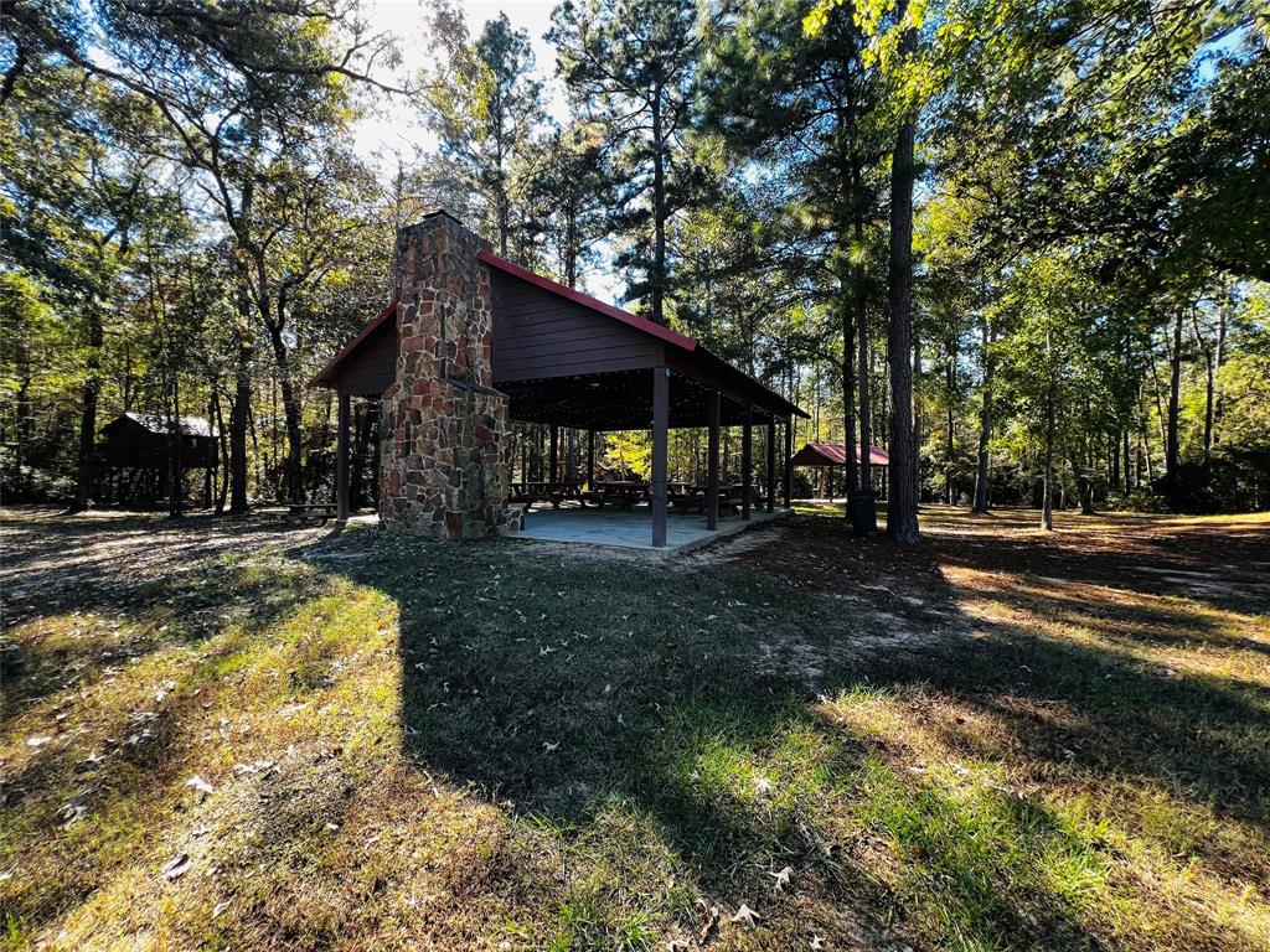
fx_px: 477
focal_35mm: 13
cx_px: 635
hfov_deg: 106.2
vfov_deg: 89.9
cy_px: 476
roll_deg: +0.0
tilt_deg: -0.6
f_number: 1.8
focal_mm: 1.57
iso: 50
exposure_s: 1/99
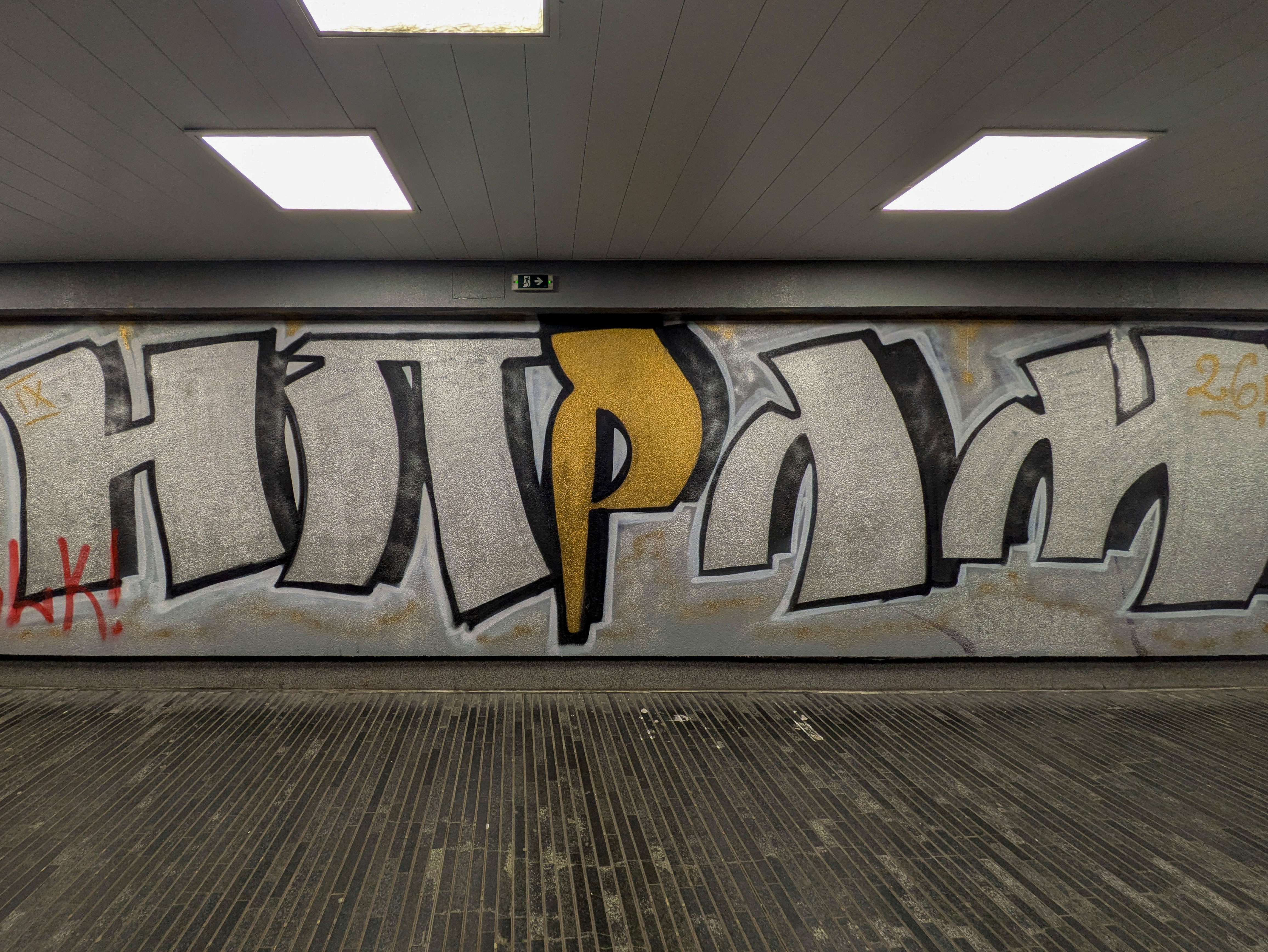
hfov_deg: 102.0
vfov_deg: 85.7
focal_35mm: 14
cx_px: 634
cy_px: 476
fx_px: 513
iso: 40
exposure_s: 1/33.3
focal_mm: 1.83
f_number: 2.2
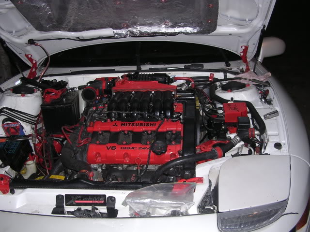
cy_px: 116
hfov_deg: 49.0
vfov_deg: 37.7
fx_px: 340
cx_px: 155
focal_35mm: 38
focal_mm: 5.8
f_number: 2.8
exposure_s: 1/60.1
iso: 128
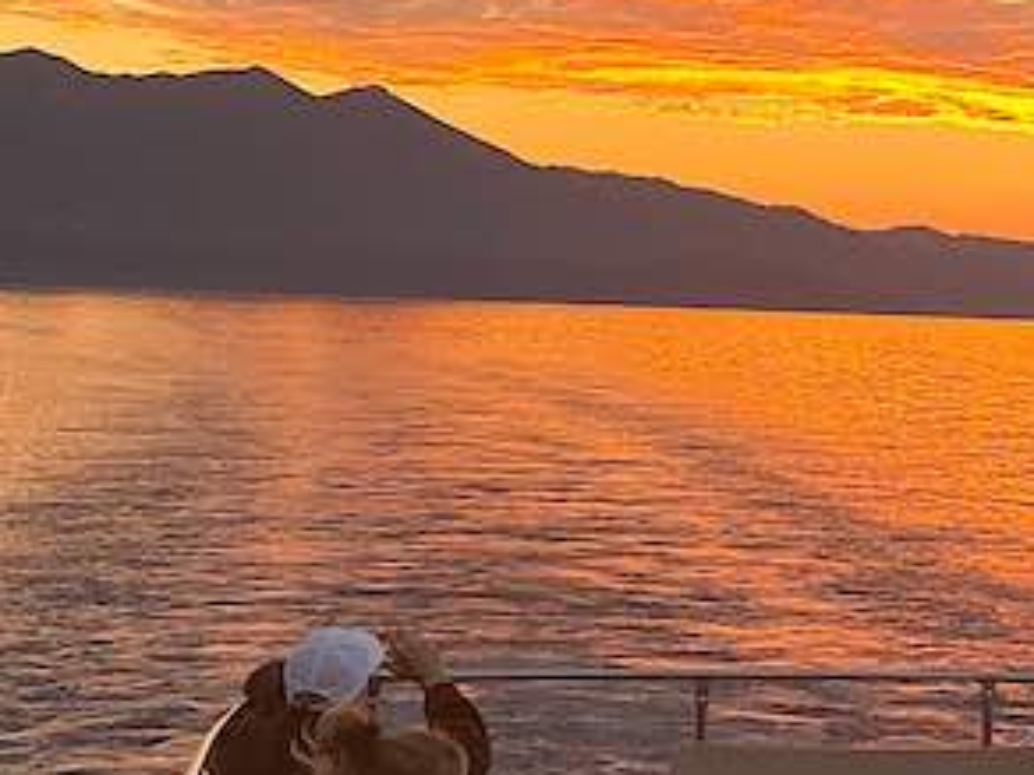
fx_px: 3196
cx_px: 878
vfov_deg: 13.8
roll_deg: -2.3
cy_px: 294
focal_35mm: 107
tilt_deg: +2.0
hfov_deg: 18.2
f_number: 1.8
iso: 125
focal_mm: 4.25
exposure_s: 1/121
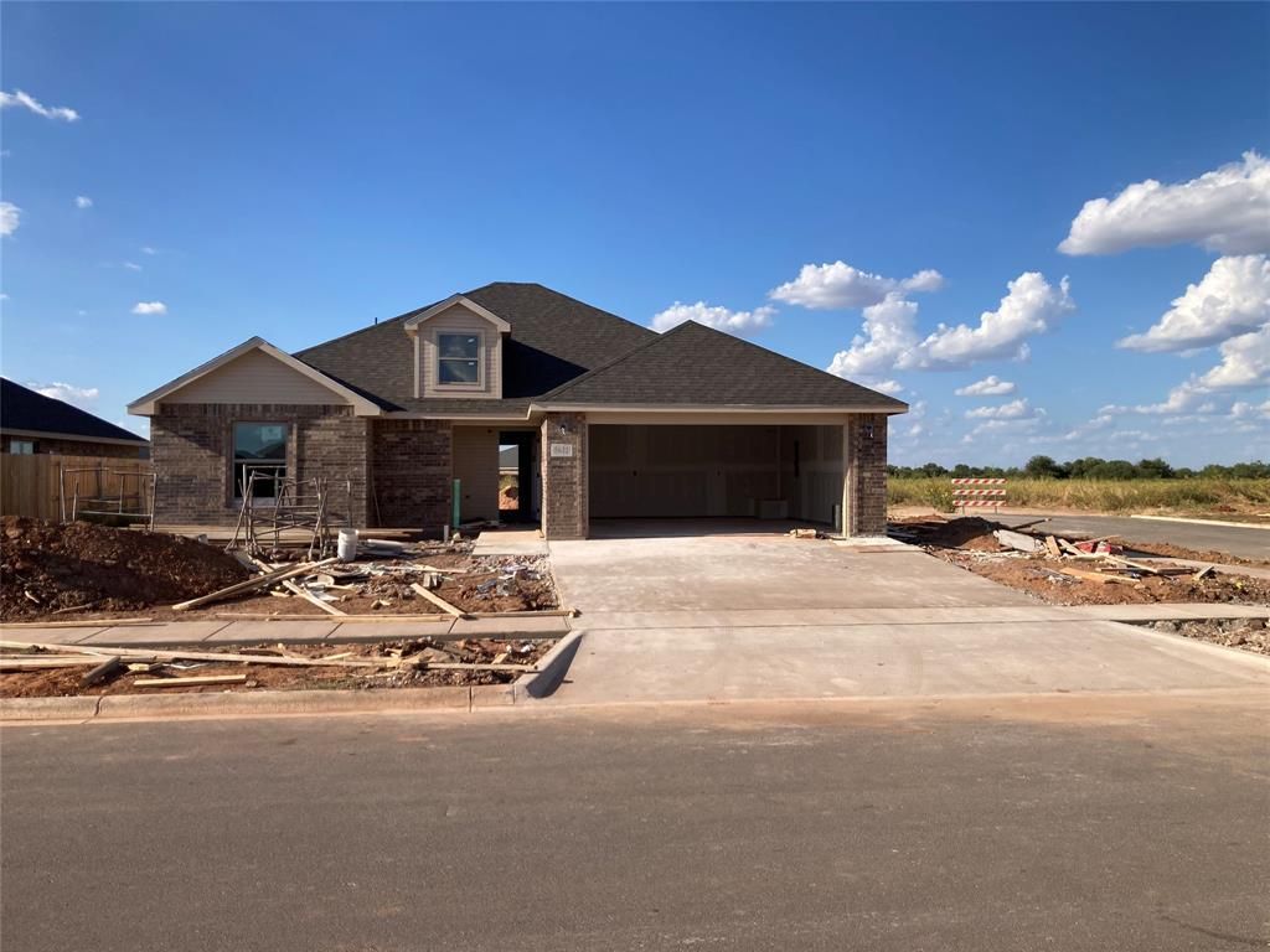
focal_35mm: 28
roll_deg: +0.0
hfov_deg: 63.4
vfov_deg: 49.7
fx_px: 1027
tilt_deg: +1.7
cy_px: 476
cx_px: 635
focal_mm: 3.99
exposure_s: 1/2558
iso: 25
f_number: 1.8
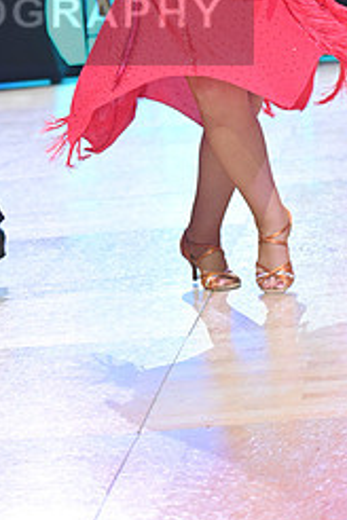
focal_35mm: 193
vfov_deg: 10.6
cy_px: -4
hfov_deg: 7.1
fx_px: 2790
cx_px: -37
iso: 2000
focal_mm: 82
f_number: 4
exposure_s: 1/250
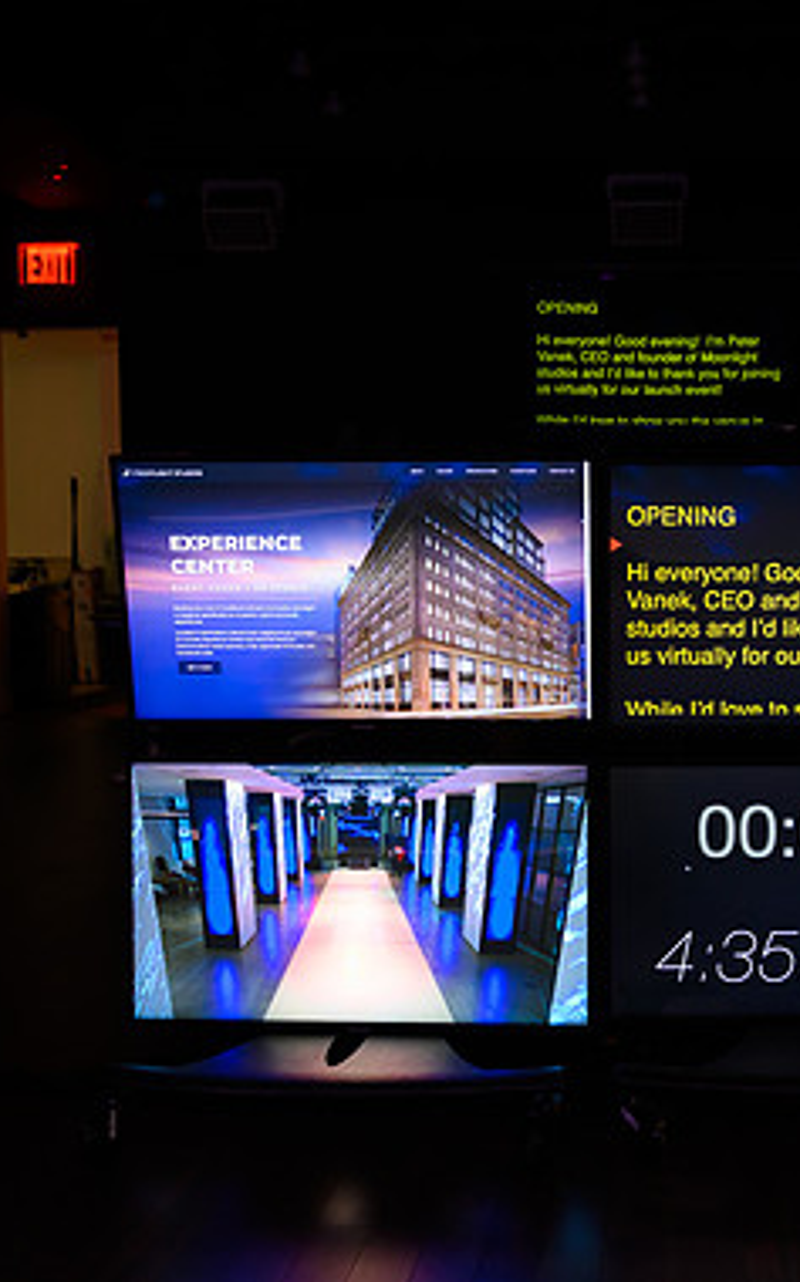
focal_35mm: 42
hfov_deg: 29.8
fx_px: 1467
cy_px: 634
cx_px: 641
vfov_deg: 47.2
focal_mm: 27
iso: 1600
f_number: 3.2
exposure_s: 1/200
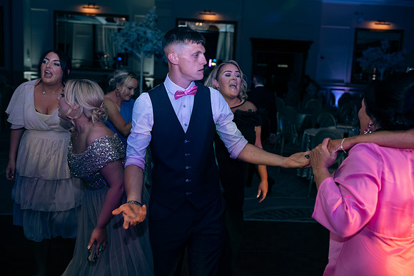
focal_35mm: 42
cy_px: 138
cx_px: 207
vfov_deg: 31.9
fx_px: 483
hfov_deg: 46.4
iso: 640
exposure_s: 1/160
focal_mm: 42
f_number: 3.5
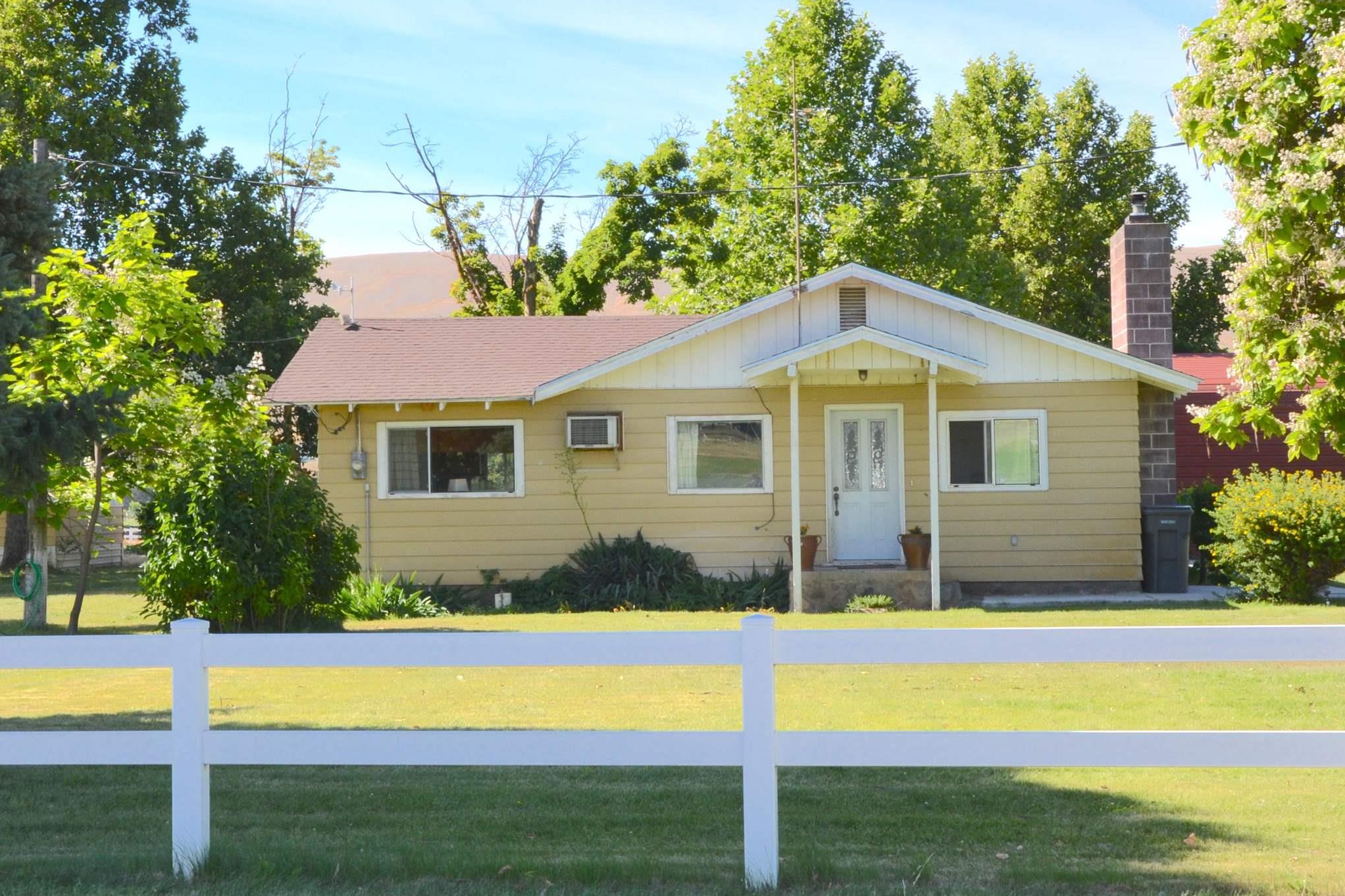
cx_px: 559
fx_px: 2353
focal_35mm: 63
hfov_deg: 31.8
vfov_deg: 21.6
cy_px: 389
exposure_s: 1/250
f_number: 11
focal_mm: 28
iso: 400
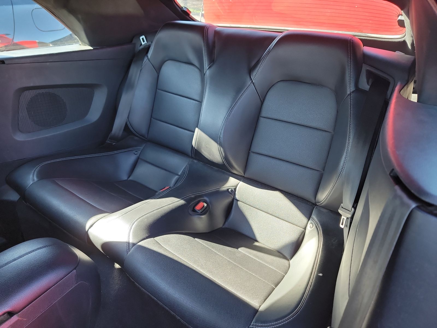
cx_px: 218
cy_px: 164
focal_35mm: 24
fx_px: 303
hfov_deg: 71.6
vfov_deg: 56.8
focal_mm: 6.7
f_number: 1.8
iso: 238
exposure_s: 1/59
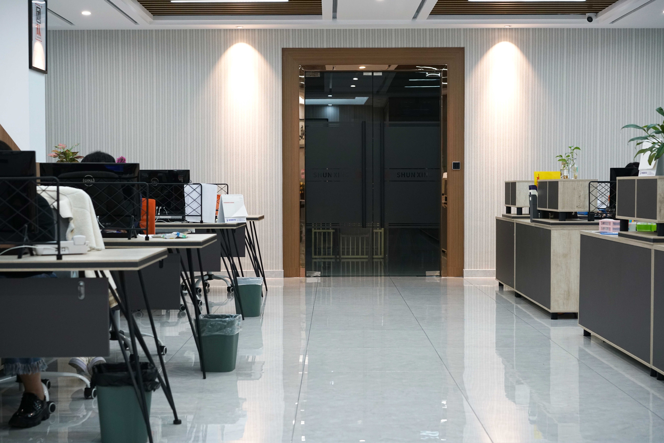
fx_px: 1015
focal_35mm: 55
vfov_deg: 24.6
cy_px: 222
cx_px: 332
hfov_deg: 36.2
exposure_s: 1/100
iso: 1000
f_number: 5
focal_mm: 55
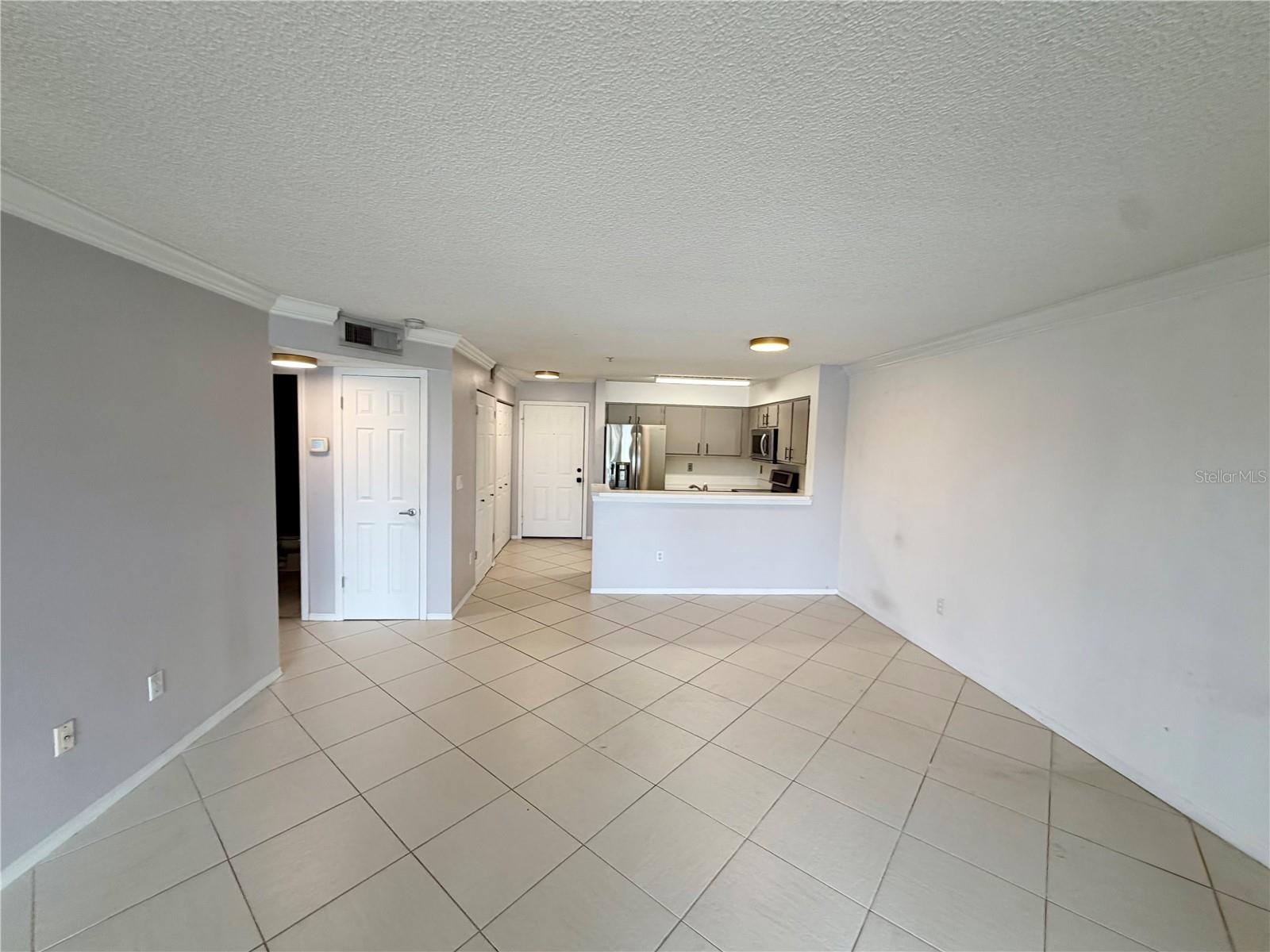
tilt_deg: -0.1
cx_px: 635
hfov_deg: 102.1
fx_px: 514
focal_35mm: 14
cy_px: 476
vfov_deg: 85.7
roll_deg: -0.6
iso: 125
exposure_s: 1/120
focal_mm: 2.22
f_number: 2.2
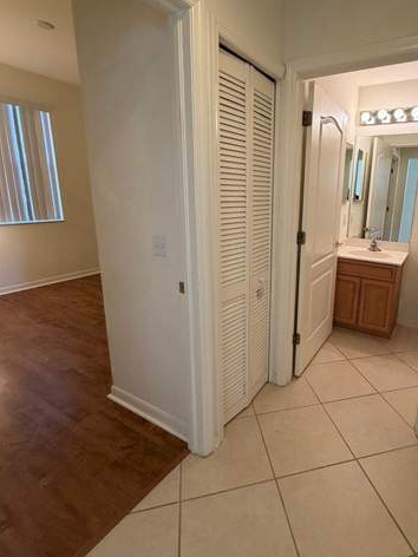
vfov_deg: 84.6
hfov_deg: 67.0
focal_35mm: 19
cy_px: 262
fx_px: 306
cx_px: 275
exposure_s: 1/120
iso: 320
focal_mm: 2.22
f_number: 2.2
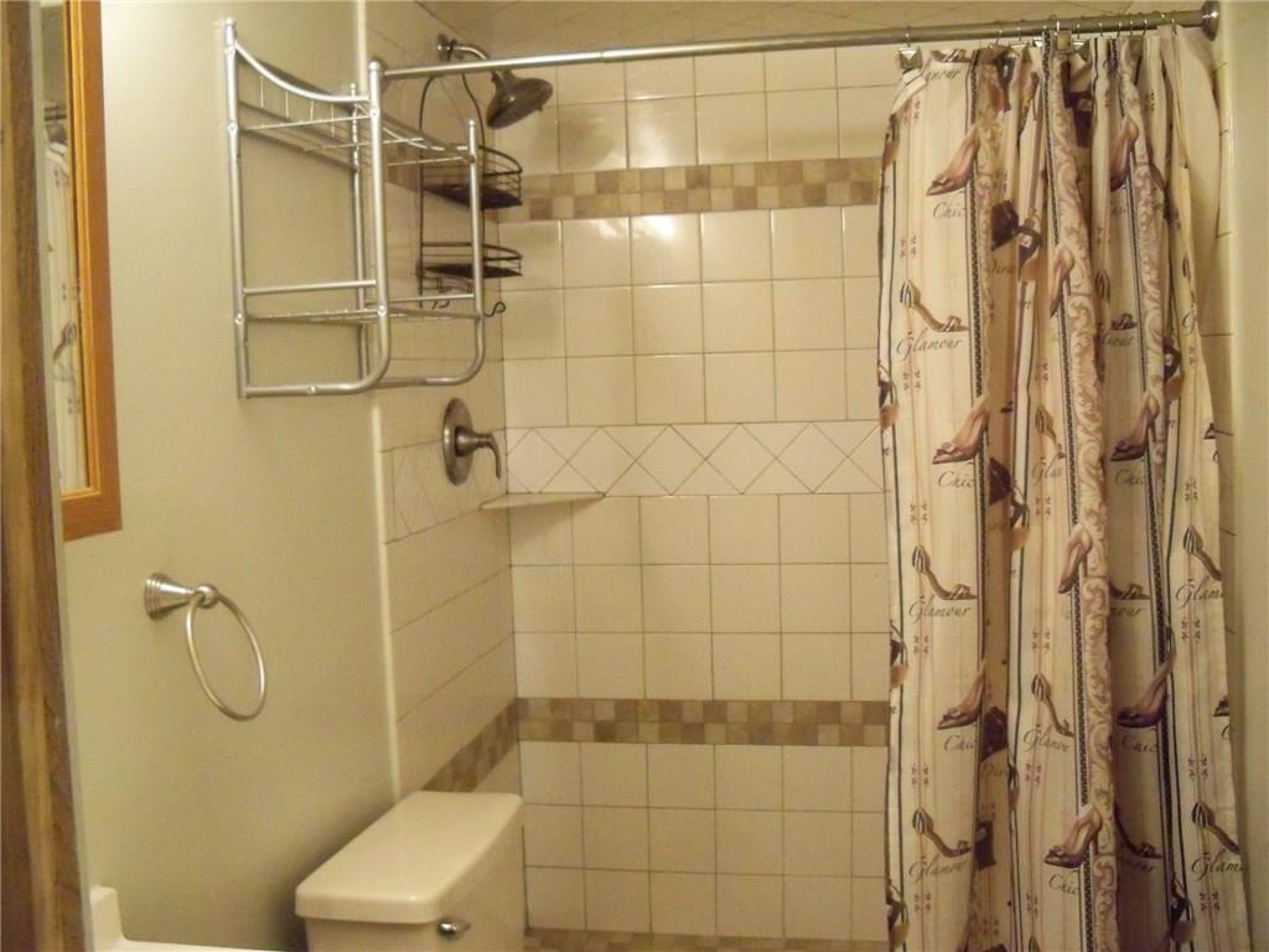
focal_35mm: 35
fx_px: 1283
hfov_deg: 52.6
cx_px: 634
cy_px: 476
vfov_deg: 40.7
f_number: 3.5
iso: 1000
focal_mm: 6.2
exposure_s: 1/40
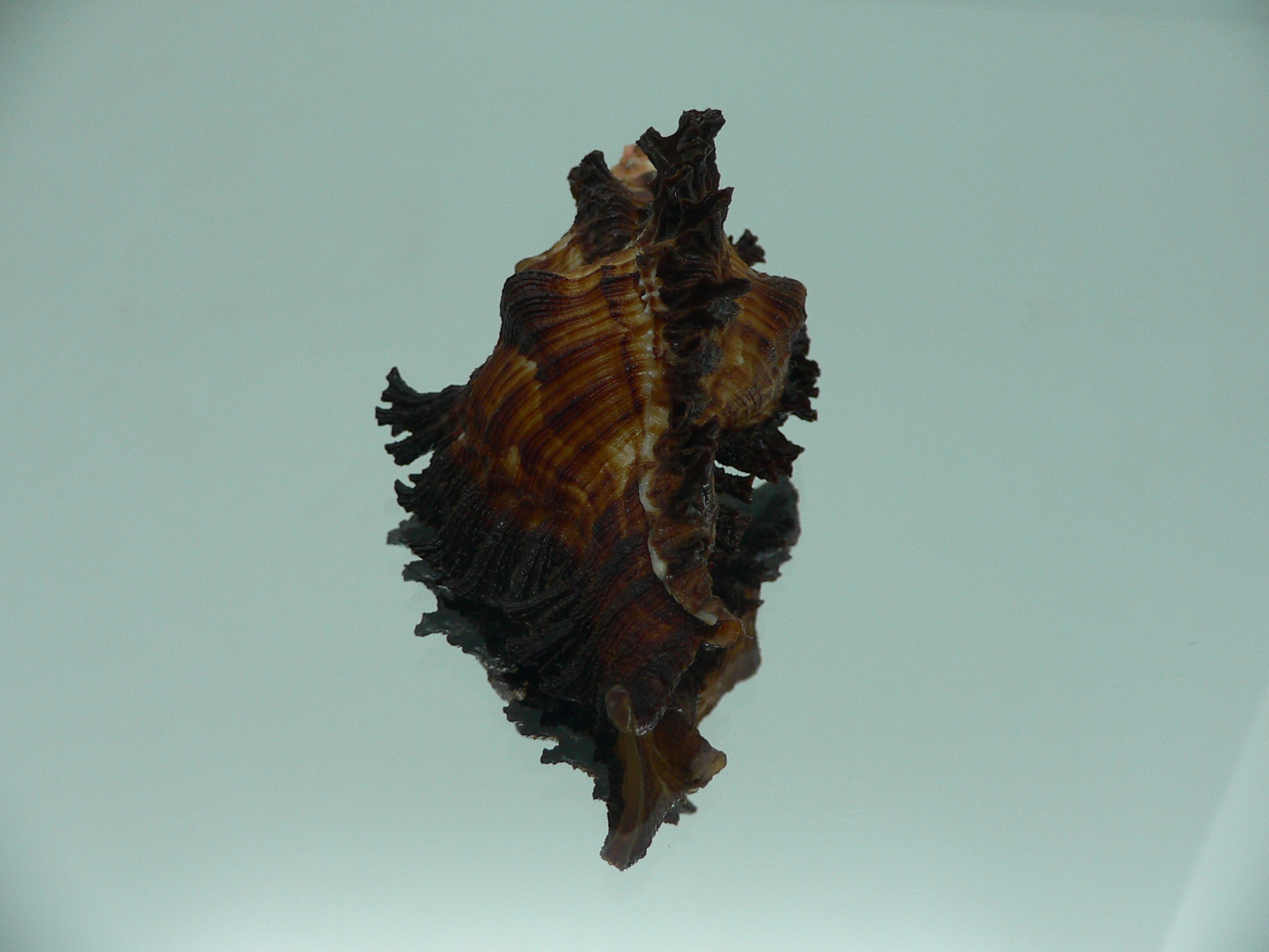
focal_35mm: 36
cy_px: 469
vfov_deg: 39.7
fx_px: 1320
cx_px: 638
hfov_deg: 51.4
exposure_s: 1/60
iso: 80
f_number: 2.8
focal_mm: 4.6
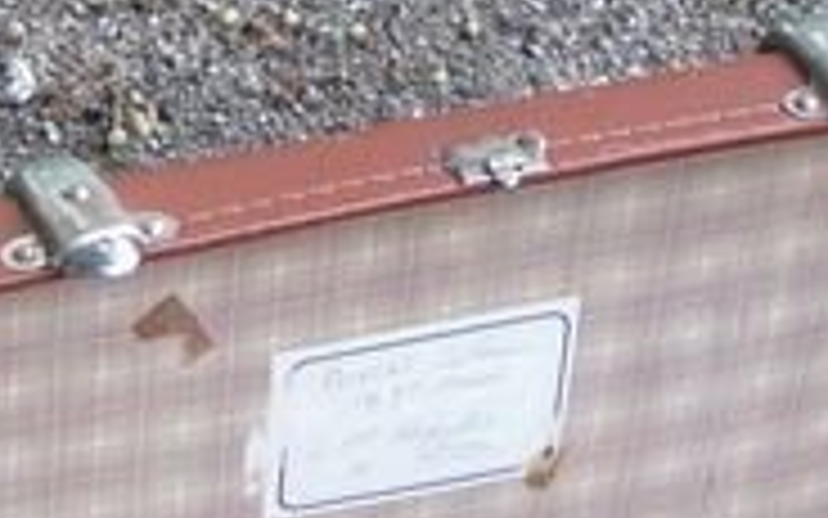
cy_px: 1306
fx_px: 3904
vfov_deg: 7.1
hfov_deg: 11.3
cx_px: -612
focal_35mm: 173
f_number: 3.3
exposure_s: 1/80
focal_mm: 5.2
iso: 100
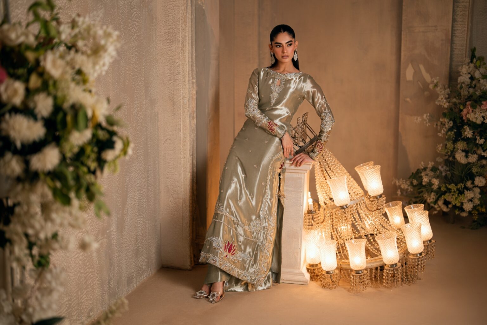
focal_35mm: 50
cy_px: 162
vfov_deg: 27.0
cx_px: 244
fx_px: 676
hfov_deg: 39.6
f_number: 1.2
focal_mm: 50
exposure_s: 1/500
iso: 250
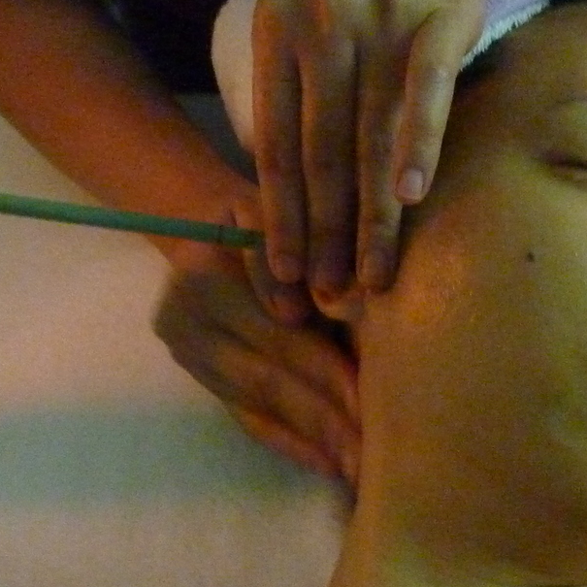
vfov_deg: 23.2
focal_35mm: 73
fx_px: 1401
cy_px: 491
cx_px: 440
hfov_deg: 23.4
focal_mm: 4.4
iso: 800
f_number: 2.8
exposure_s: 1/15
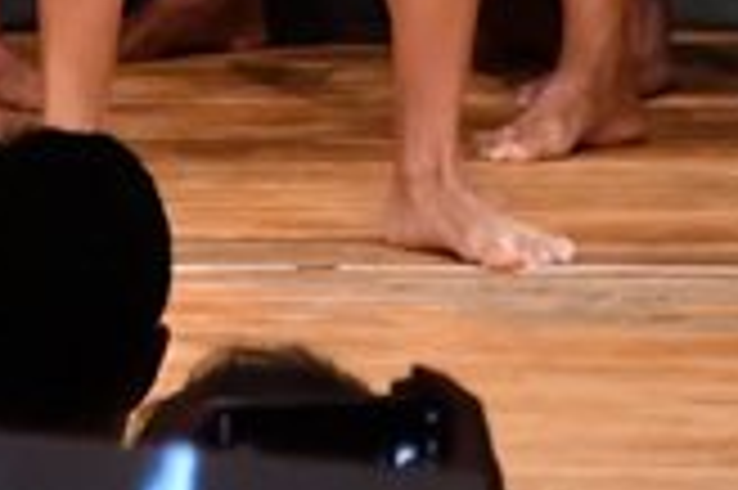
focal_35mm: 1203
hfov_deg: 1.7
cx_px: -443
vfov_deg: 1.1
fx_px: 24636
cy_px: -620
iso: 9000
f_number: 5.6
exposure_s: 1/400
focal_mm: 170
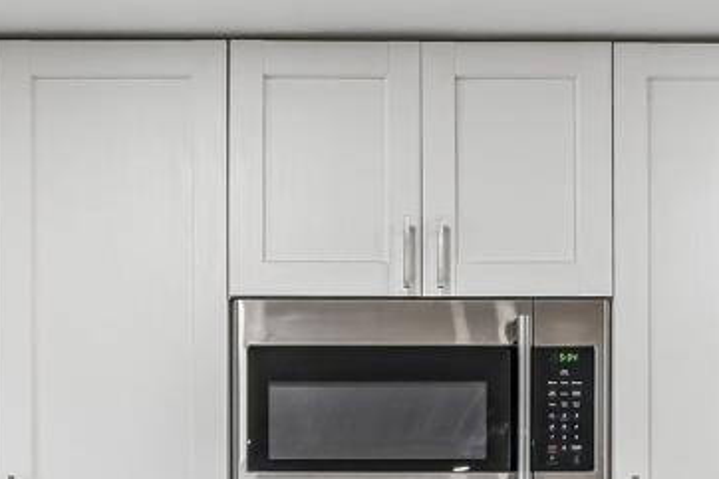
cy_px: 637
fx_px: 1158
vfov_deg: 21.0
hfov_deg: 34.4
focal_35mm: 58
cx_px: 304
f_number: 8
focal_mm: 14
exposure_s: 1/25
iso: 640
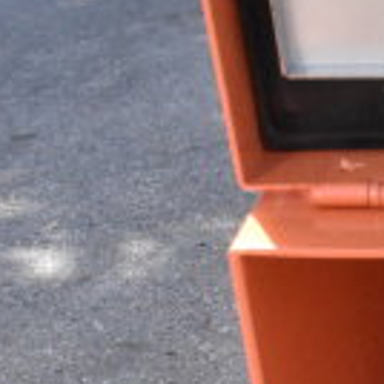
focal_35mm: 122
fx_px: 1530
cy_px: 526
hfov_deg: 12.7
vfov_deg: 13.7
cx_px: 748
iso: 6400
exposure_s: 1/1000
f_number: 16
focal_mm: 21
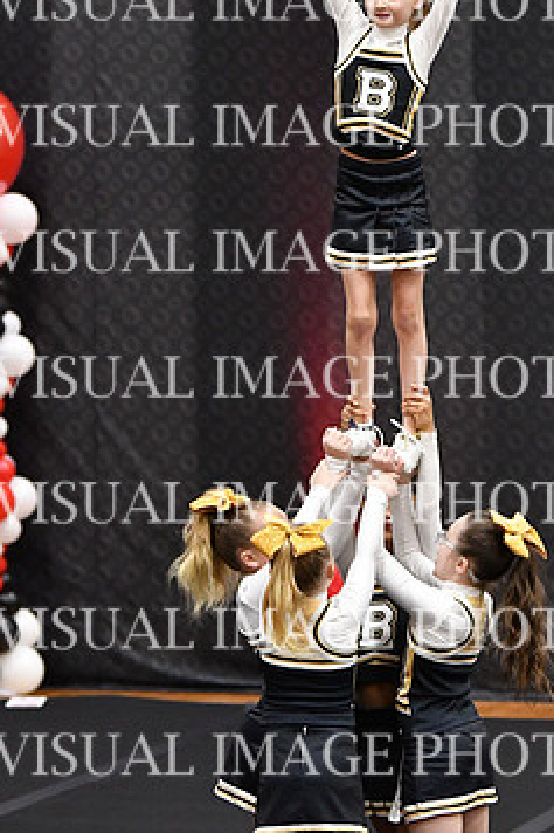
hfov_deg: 5.0
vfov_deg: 7.5
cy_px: 440
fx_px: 6330
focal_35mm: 274
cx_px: 396
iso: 5000
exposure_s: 1/800
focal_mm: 112
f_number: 2.8
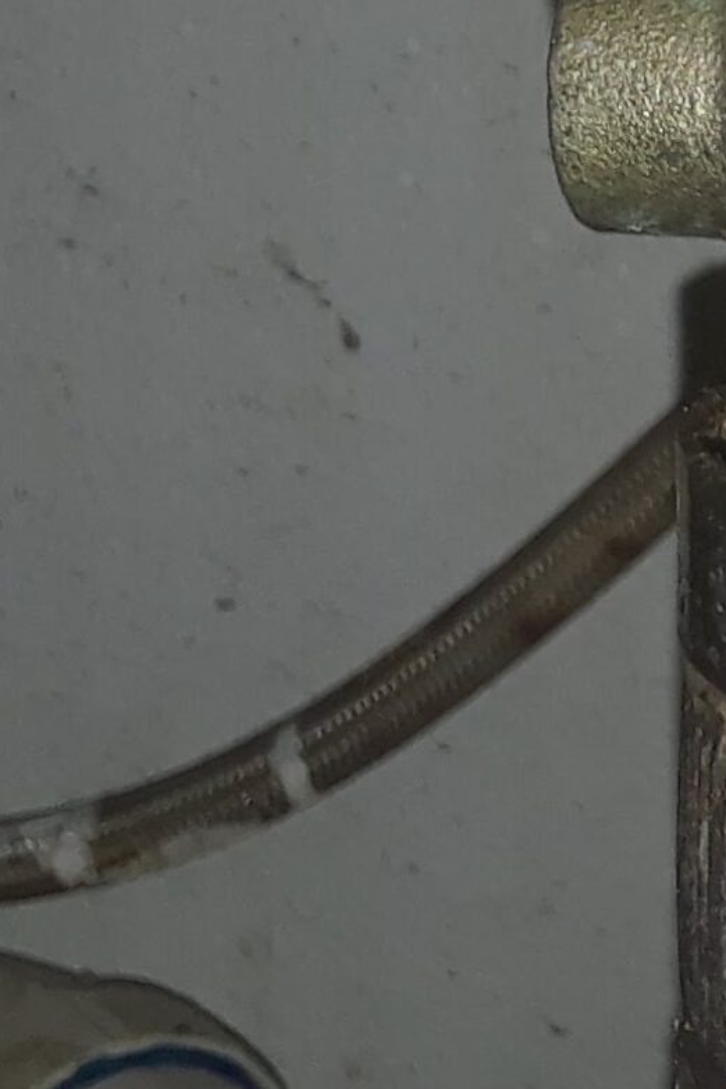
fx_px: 3085
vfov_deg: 19.7
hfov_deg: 12.3
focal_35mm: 102
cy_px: 132
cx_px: 1303
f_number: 1.9
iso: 40
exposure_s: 1/107
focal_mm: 2.47
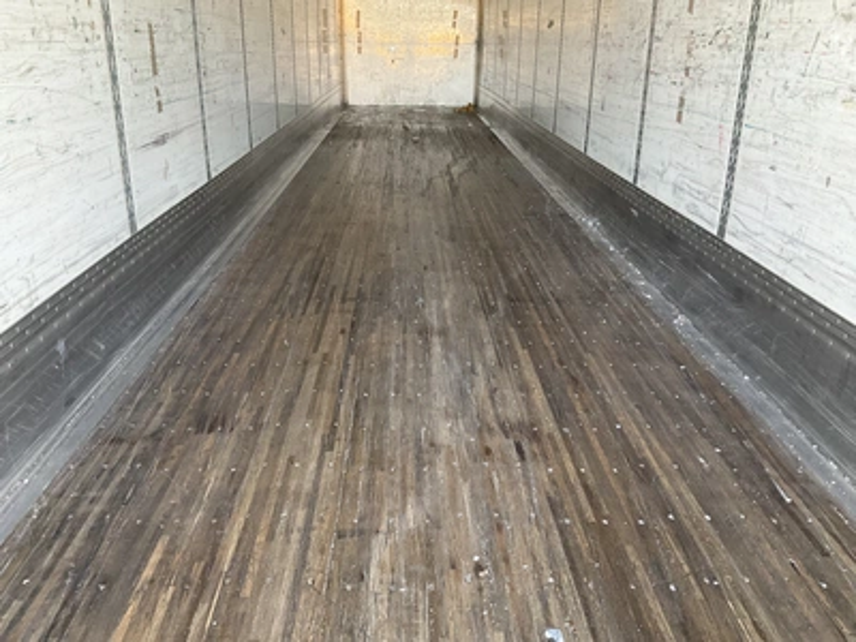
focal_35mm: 29
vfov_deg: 48.2
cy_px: 321
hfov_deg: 61.7
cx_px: 428
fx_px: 717
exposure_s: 1/60
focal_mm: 3
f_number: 1.8
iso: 80
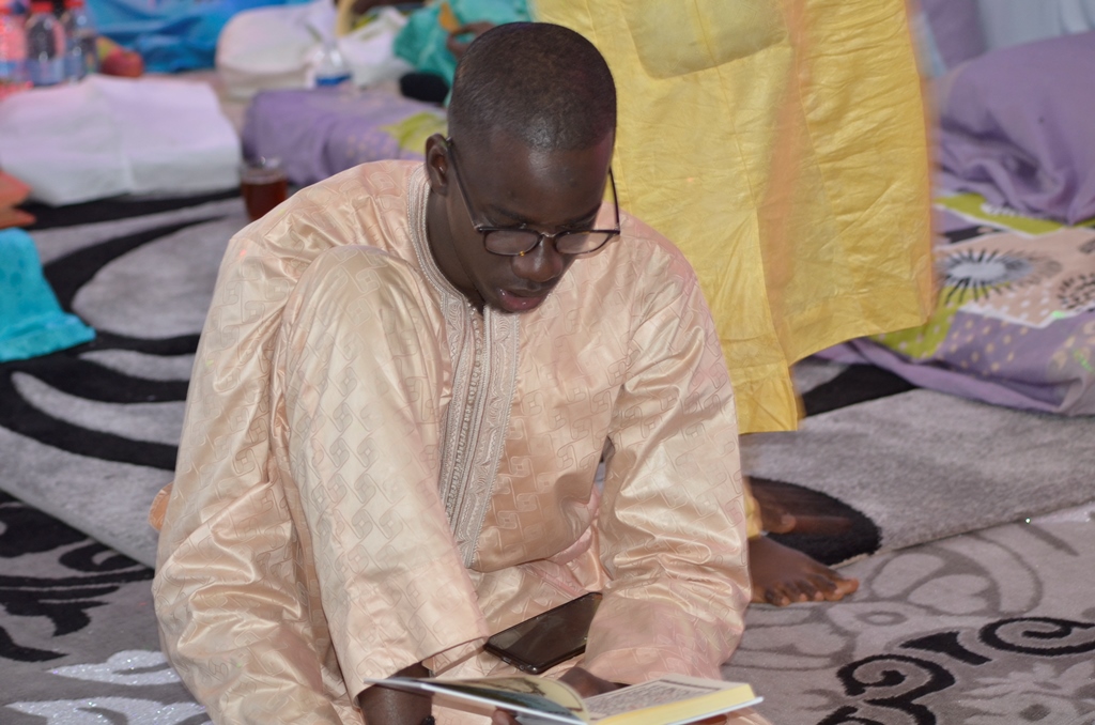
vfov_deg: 11.1
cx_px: 548
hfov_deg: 16.7
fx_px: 3733
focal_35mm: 123
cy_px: 362
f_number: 4
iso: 640
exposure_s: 1/50
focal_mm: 82
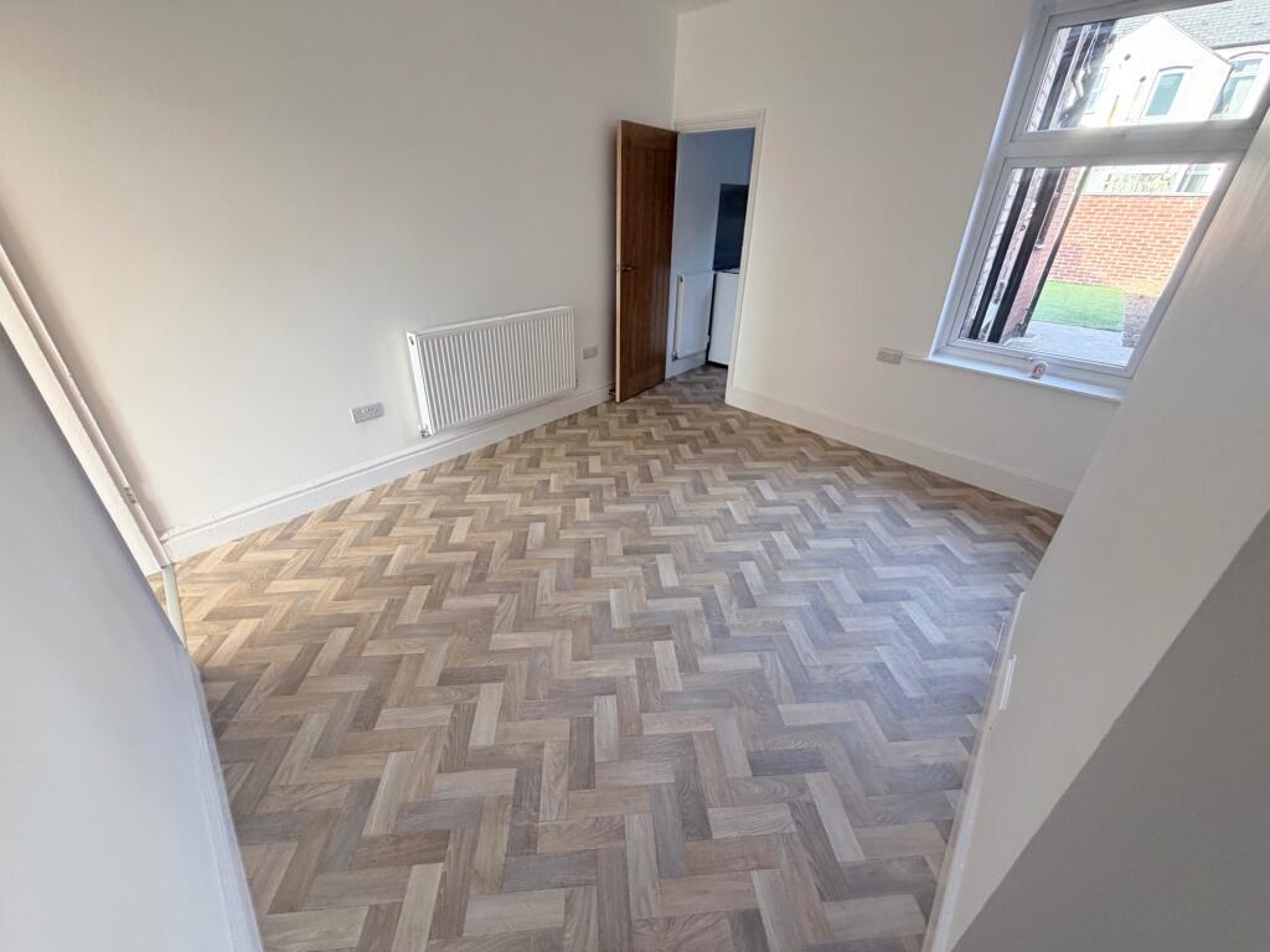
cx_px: 635
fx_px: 514
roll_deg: -1.0
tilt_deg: -27.7
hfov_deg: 102.1
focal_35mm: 14
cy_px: 476
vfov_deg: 85.7
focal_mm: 2.22
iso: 160
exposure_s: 1/121
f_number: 2.2
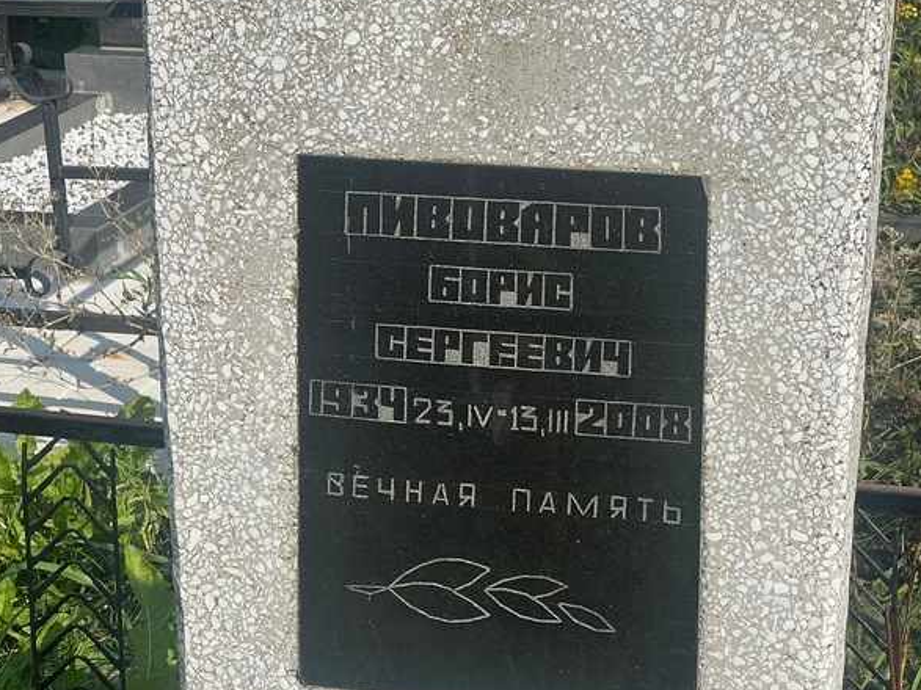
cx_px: 419
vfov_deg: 14.1
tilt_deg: -16.8
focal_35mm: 105
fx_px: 2793
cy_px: 273
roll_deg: -0.1
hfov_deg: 18.7
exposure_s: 1/874
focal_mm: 9
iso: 32
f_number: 2.8
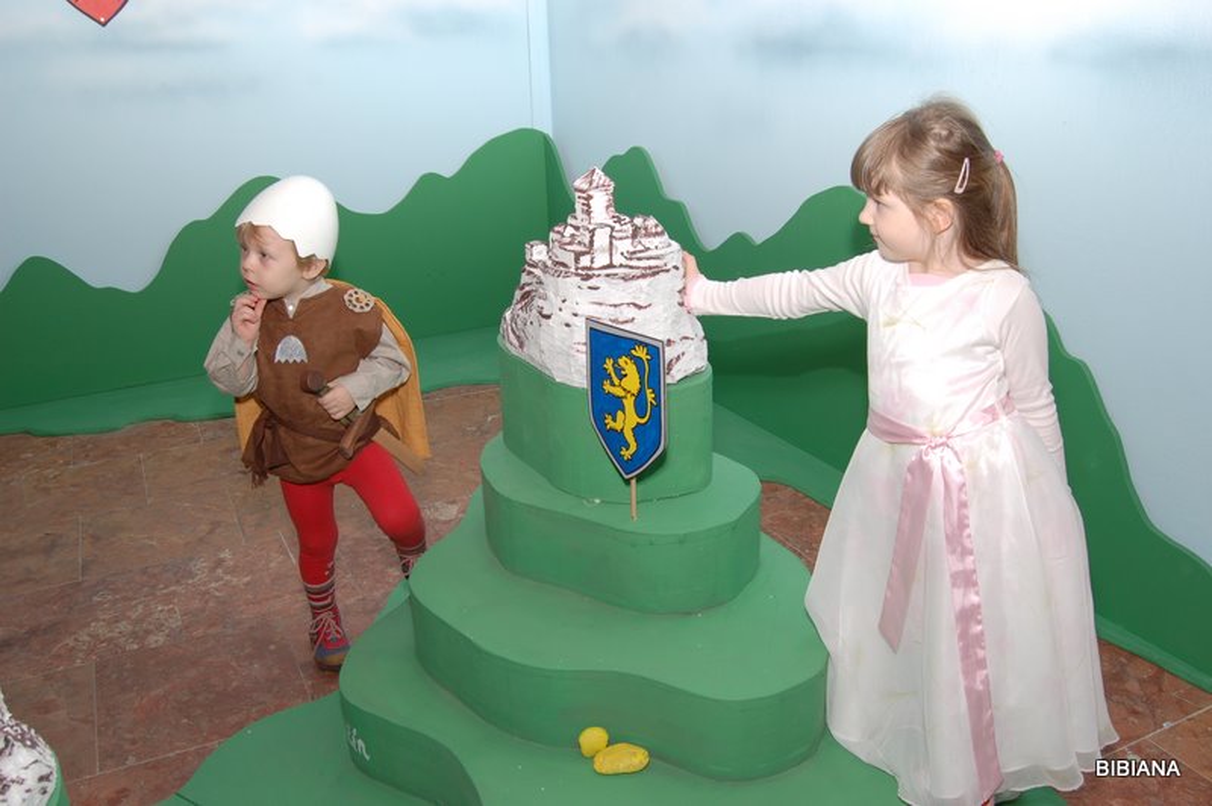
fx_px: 1009
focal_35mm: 30
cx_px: 606
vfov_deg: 43.5
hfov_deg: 62.0
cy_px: 403
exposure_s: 1/60
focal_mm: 20
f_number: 7.1
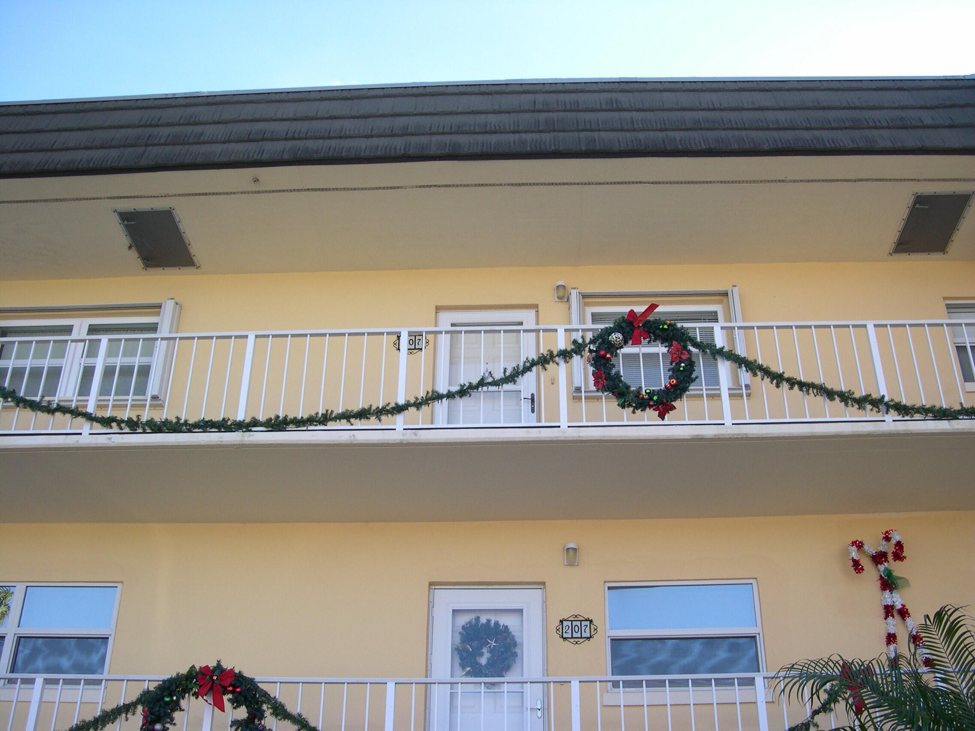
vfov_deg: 37.7
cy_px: 366
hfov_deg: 49.0
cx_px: 488
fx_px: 1070
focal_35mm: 38
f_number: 2.8
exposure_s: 1/537
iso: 100
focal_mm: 8
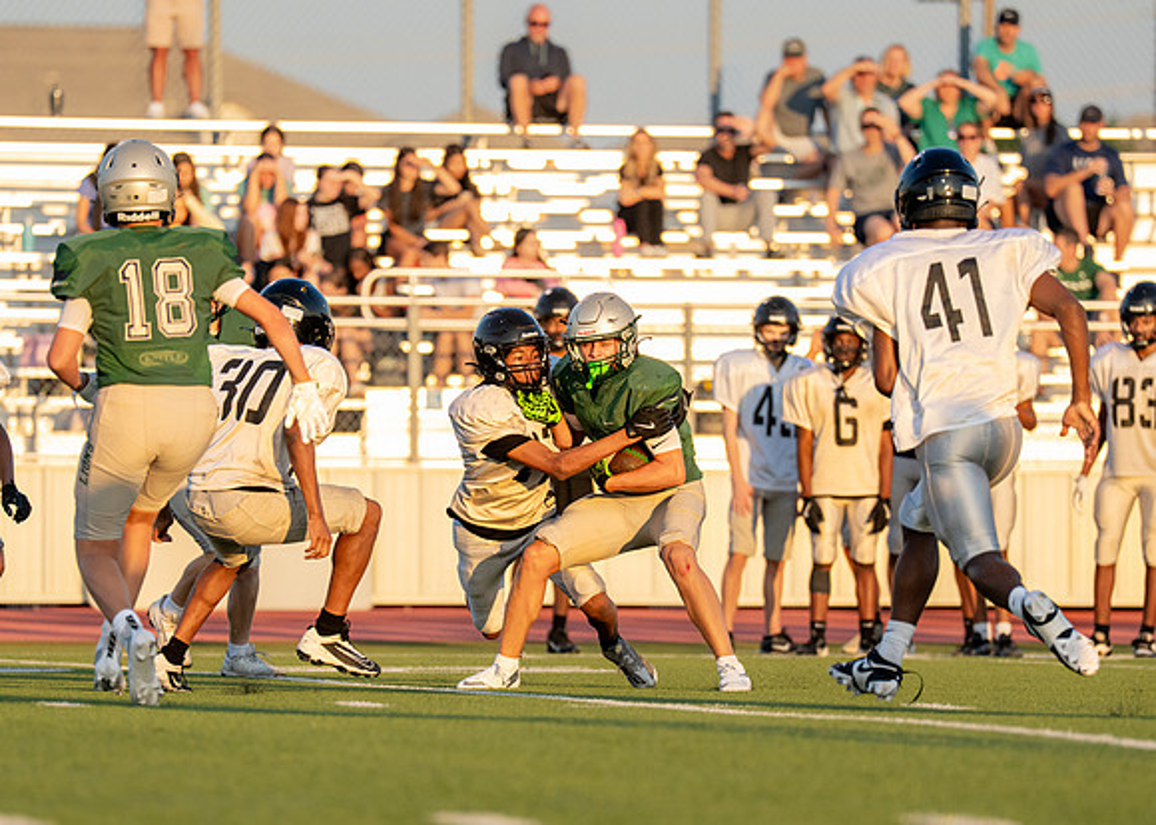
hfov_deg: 5.9
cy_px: 538
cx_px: 564
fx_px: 11266
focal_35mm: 343
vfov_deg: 4.2
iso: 800
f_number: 2.8
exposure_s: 1/3200
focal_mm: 200
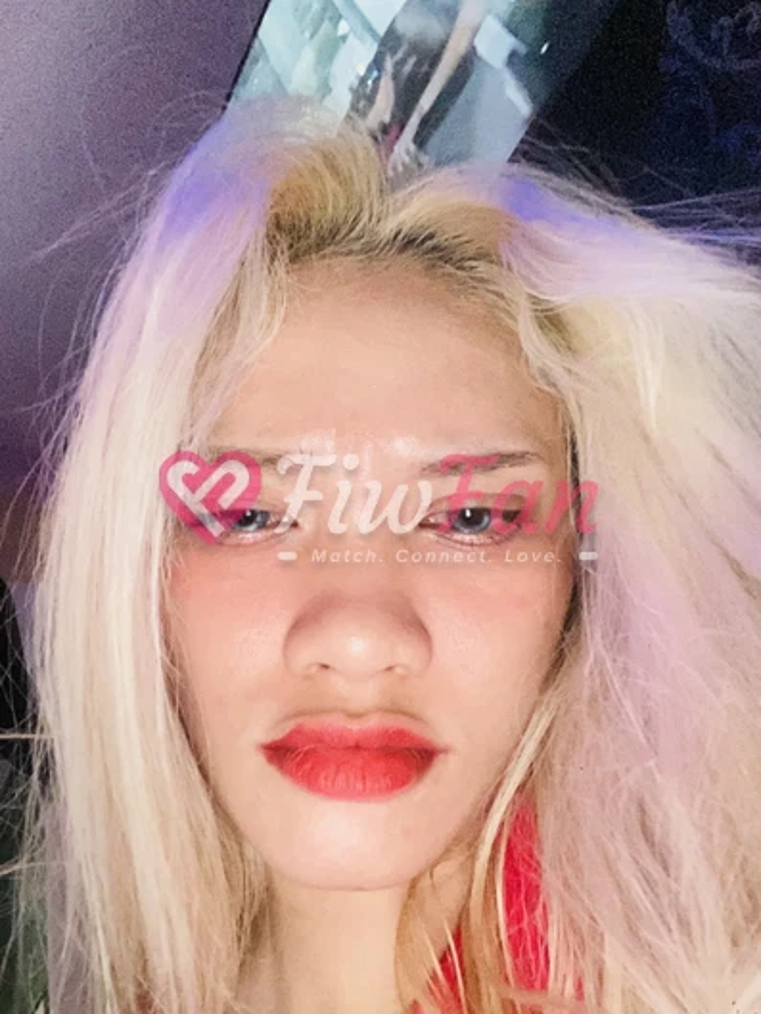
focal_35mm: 30
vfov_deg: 60.0
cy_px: 507
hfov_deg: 46.8
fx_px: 879
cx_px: 380
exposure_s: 1/27
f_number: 2.2
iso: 640
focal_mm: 2.71
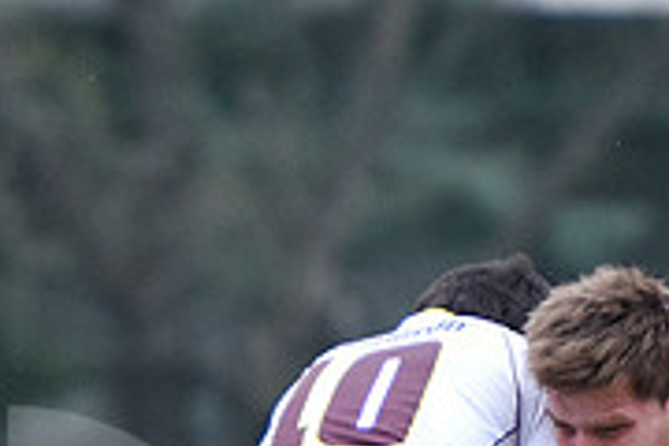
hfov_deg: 2.2
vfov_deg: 1.5
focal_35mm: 943
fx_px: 17515
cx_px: 643
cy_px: 682
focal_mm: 195
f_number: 2.8
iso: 800
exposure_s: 1/1000
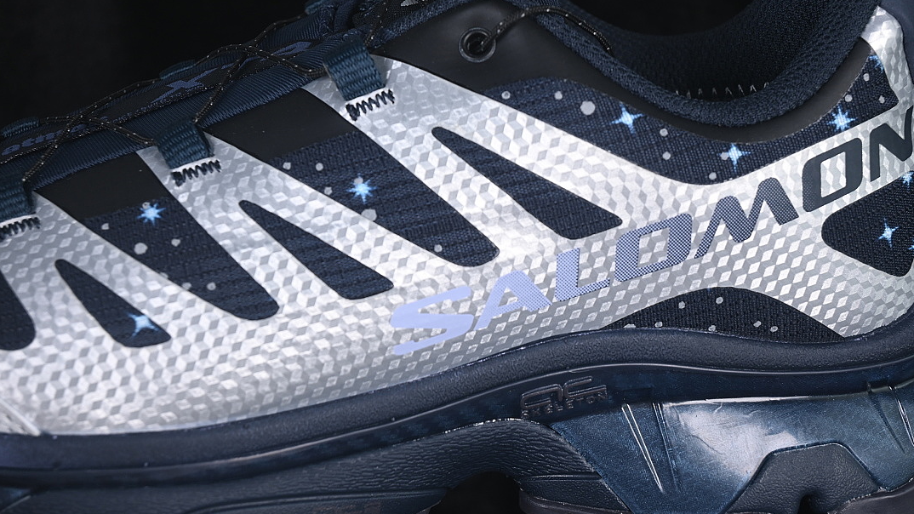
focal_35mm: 79
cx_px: 455
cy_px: 240
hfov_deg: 26.9
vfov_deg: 15.3
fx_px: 1915
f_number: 6.3
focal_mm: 50
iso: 160
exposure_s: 1/60
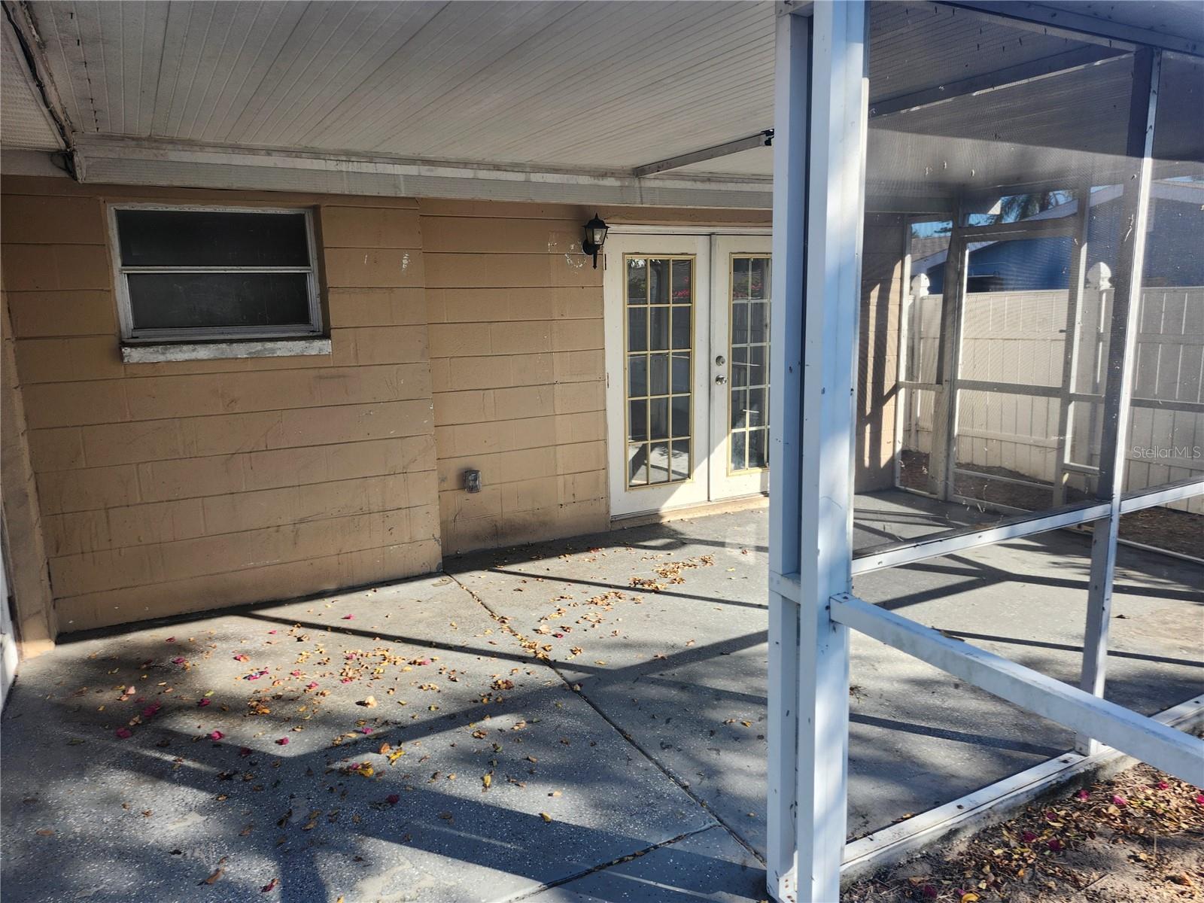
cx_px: 602
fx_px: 800
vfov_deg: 58.9
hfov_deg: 73.9
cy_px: 452
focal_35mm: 23
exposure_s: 1/316
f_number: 1.8
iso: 25
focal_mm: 5.54
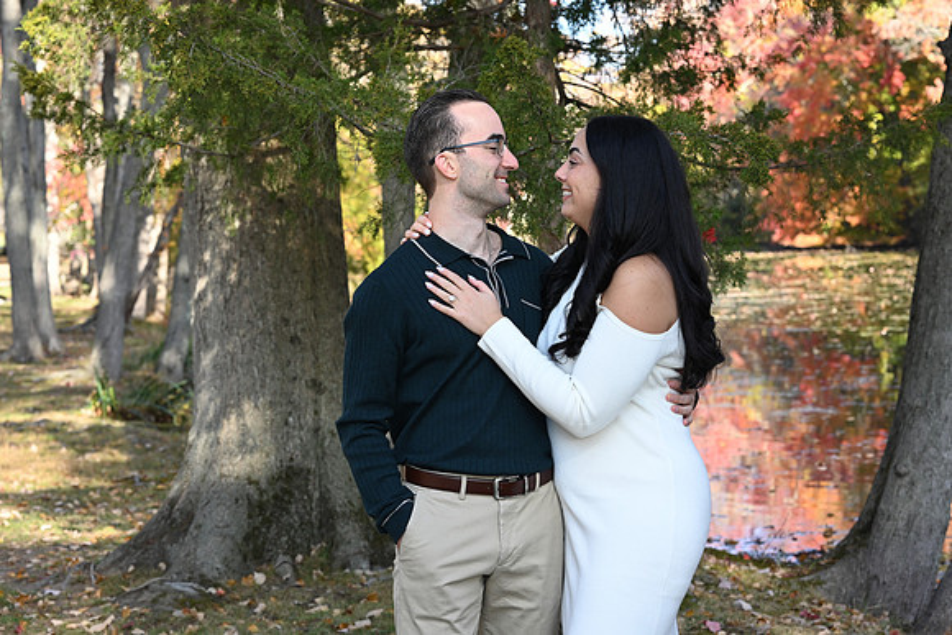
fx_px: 2248
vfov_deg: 16.1
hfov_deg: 23.9
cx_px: 476
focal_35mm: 85
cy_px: 318
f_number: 8
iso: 320
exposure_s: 1/160
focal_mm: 85
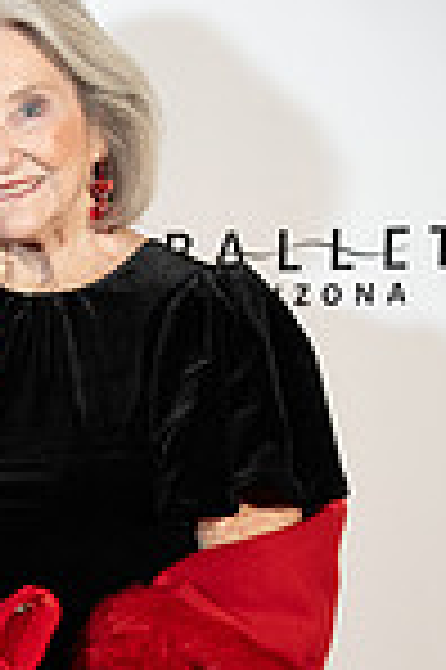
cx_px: -185
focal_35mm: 147
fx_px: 2738
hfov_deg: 9.1
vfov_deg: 13.5
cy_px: 827
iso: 1600
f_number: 2.8
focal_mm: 48.7
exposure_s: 1/200
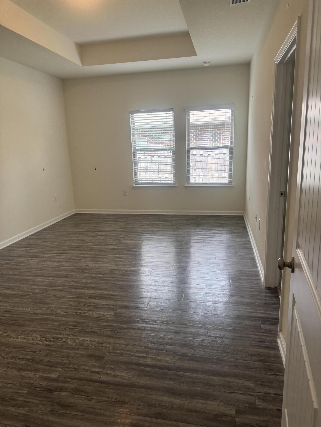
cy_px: 214
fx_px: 297
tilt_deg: -11.2
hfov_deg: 56.8
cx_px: 160
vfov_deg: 71.6
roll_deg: +3.5
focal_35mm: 24
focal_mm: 6.76
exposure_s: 1/120
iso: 160
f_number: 1.78
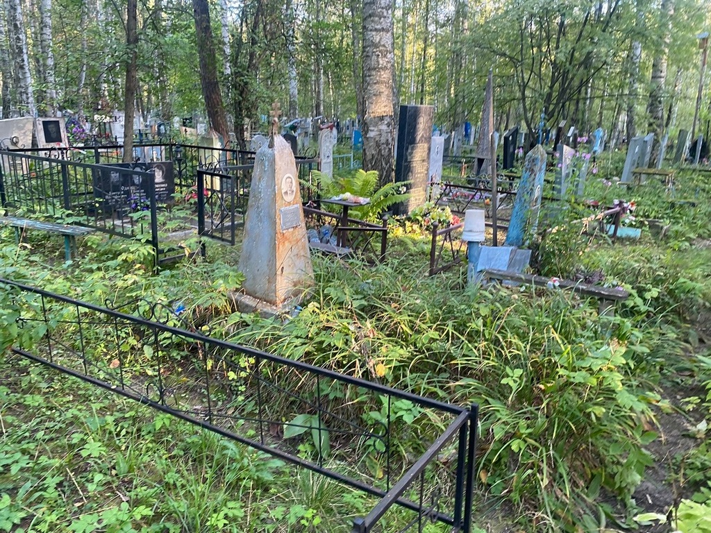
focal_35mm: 26
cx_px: 356
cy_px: 266
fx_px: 534
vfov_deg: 53.1
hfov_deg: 67.3
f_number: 1.8
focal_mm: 4.25
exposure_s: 1/60
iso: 160
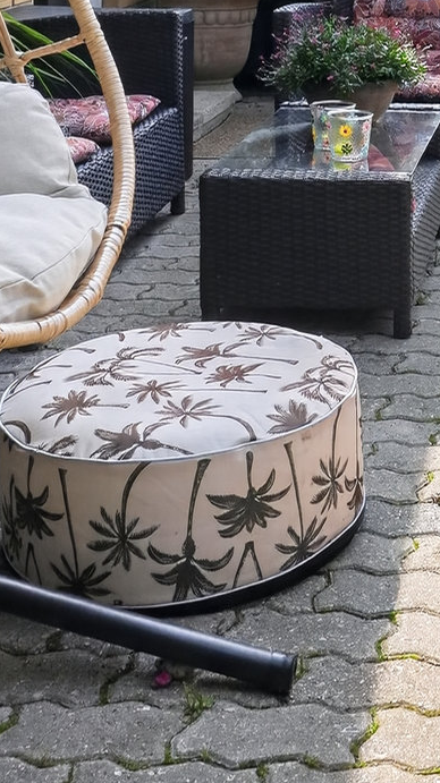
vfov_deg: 28.4
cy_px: -122
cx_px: 611
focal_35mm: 66
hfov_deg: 16.9
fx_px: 1371
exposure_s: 1/1000
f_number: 9
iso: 400
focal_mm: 17
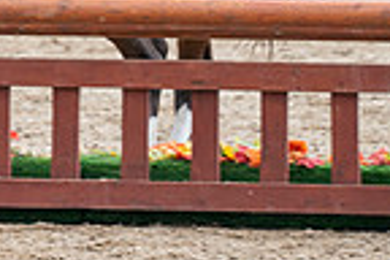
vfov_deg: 1.2
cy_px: -240
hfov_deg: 1.8
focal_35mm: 1157
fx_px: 12533
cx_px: 3
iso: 200
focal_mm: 288
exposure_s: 1/320
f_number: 5.6
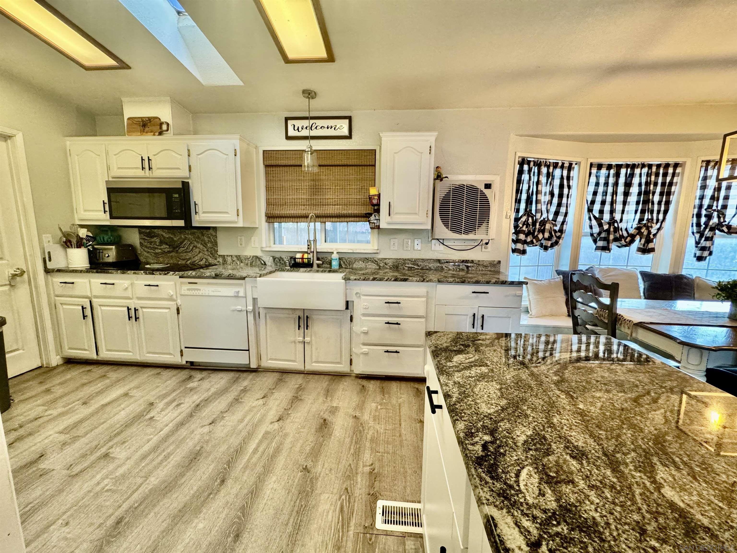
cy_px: 276
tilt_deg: -9.0
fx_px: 298
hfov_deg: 102.1
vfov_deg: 85.7
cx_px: 368
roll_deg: -1.0
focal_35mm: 14
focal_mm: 2.22
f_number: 2.2
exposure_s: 1/60
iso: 500
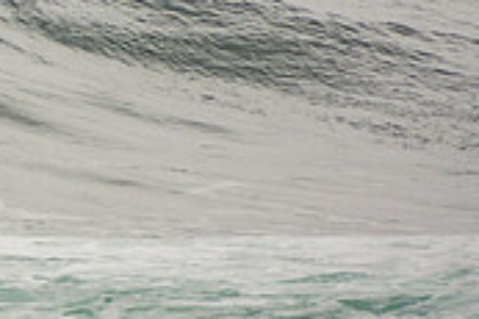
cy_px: -57
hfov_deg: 1.0
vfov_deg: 0.7
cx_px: -255
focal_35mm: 2015
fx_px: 26785
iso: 250
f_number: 5.6
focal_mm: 400
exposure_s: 1/1250
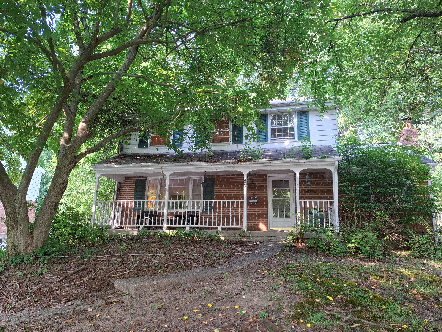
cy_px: 166
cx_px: 221
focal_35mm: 23
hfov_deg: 73.9
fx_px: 294
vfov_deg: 58.9
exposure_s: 1/120
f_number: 1.8
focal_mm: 5.54
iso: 64
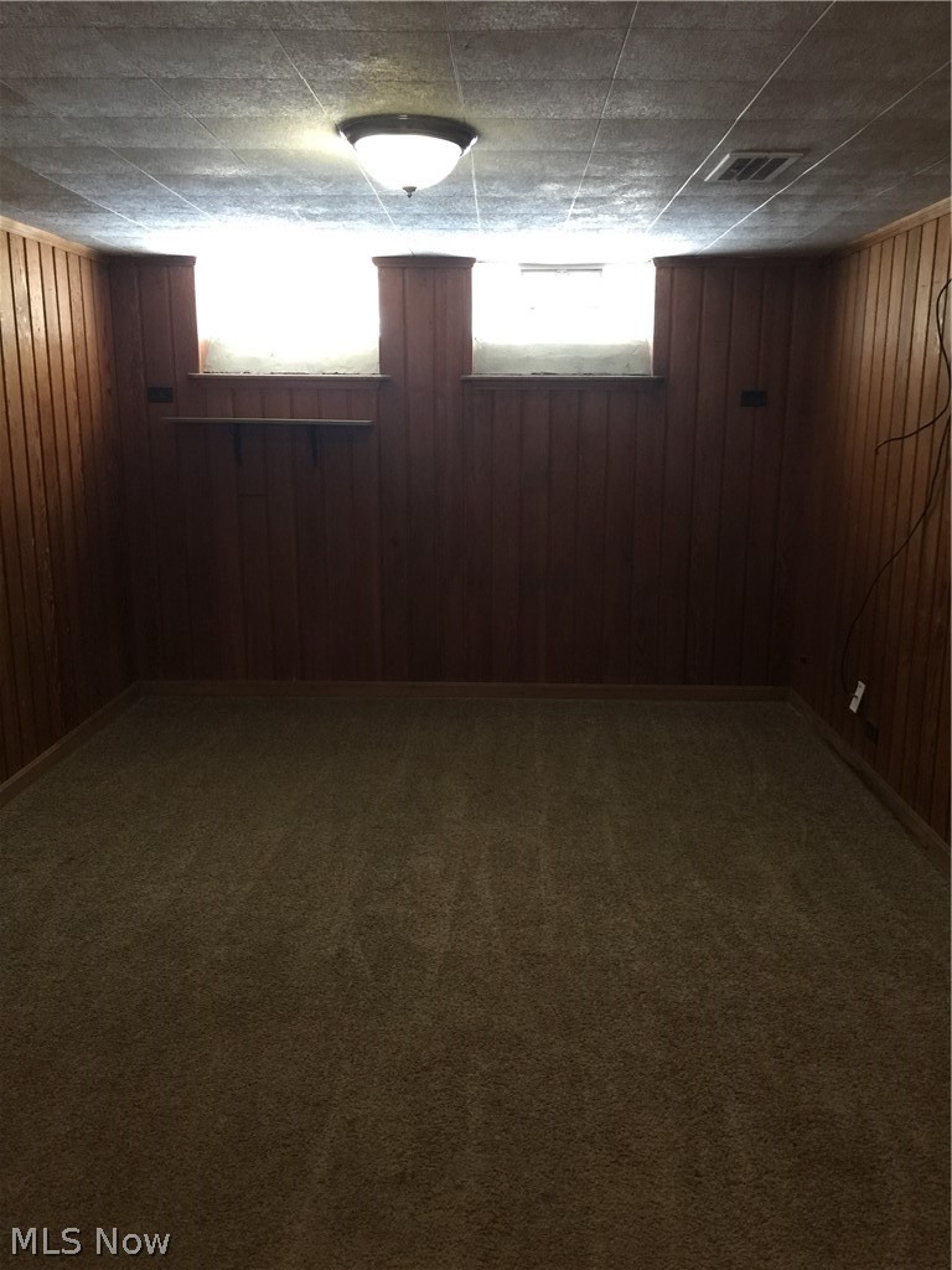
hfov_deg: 48.2
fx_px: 1063
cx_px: 476
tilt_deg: -12.5
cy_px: 635
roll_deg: -0.2
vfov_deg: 61.7
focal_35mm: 29
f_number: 2.2
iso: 100
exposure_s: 1/10
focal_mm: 4.15
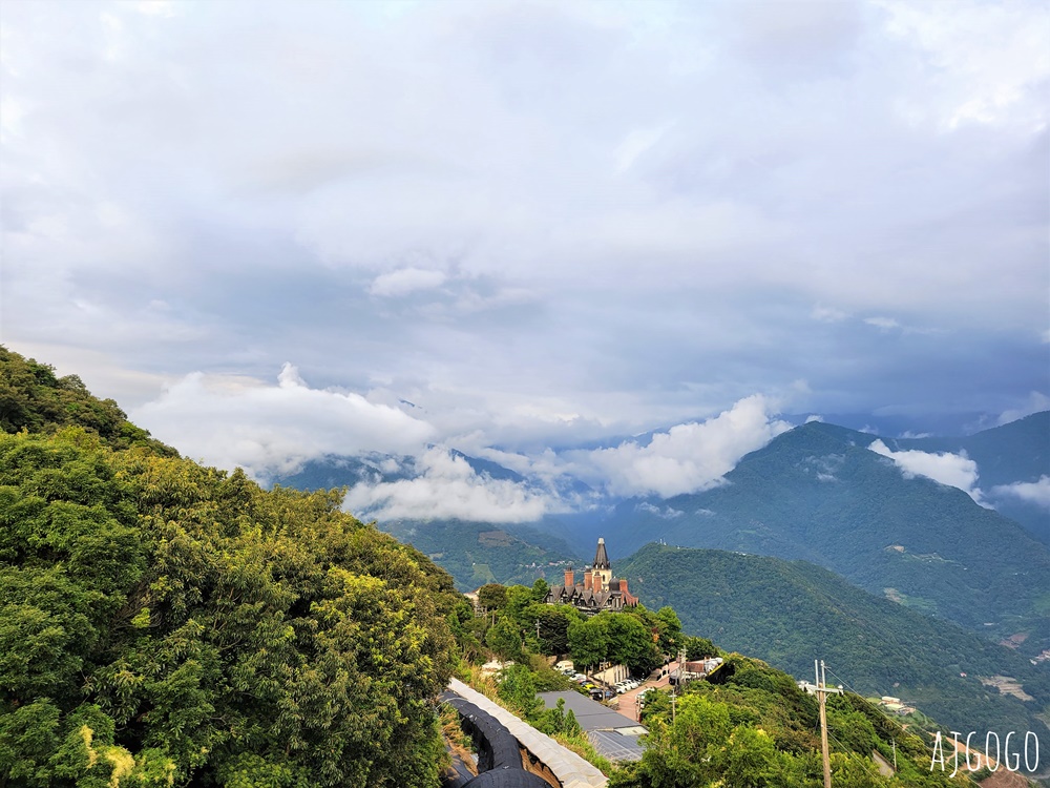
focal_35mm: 26
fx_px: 789
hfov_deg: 67.3
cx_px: 525
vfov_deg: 53.1
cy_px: 394
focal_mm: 5.4
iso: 40
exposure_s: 1/122
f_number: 1.8
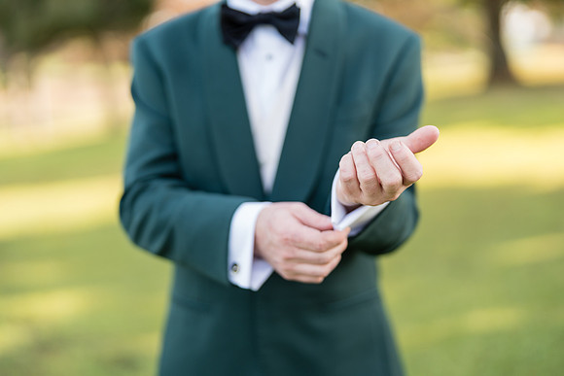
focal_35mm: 50
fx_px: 783
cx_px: 282
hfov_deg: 39.6
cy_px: 188
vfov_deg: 27.0
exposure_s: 1/1250
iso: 125
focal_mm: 50
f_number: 1.2
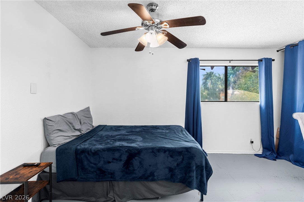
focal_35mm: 17
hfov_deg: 93.3
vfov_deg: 70.4
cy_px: 101
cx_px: 152
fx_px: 144
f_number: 8
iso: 400
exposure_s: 1/6
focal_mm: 17
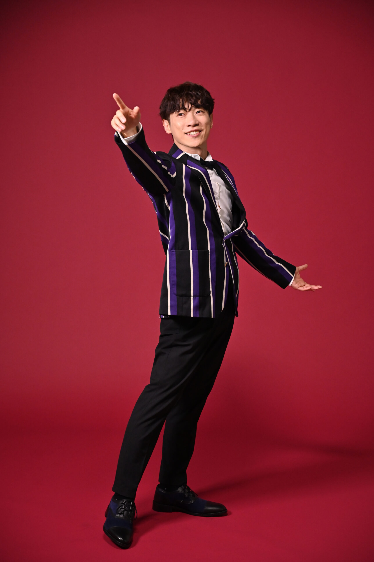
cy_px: 281
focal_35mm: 70
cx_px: 187
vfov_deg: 28.9
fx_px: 1092
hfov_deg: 19.4
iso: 1600
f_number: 4
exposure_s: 1/400
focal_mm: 70
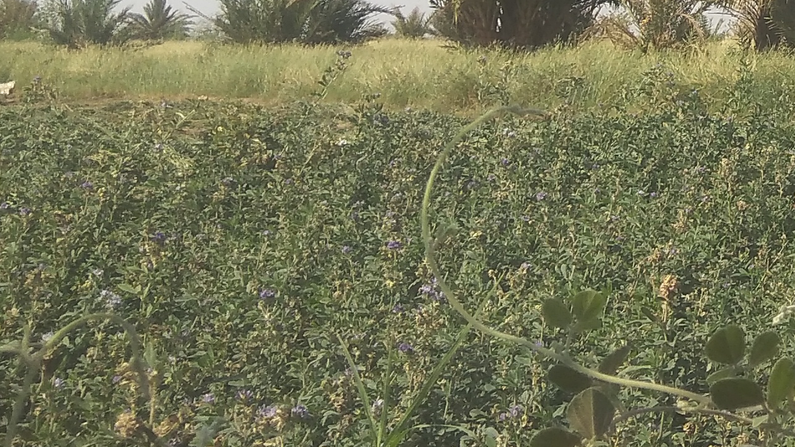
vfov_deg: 12.3
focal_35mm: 92
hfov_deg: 20.2
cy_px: -276
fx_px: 1939
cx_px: 1170
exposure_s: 1/1024
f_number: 1.8
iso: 100
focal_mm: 3.6
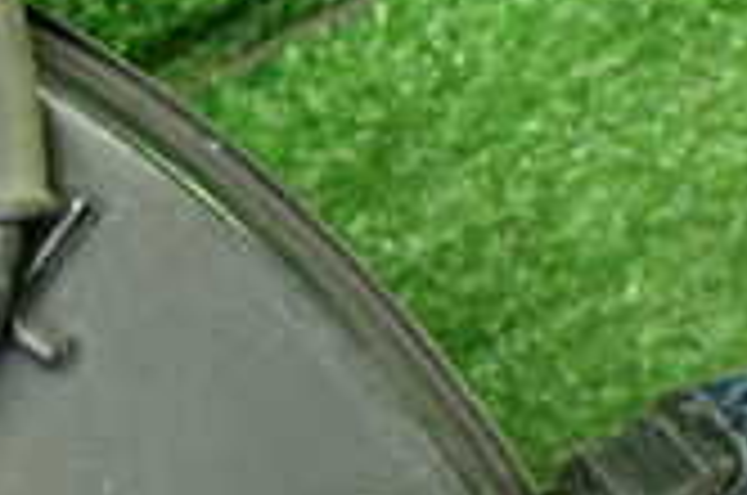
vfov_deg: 12.0
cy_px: 369
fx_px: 2340
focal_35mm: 113
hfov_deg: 17.0
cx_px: -238
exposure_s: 1/80
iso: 800
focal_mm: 5.4
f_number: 2.3
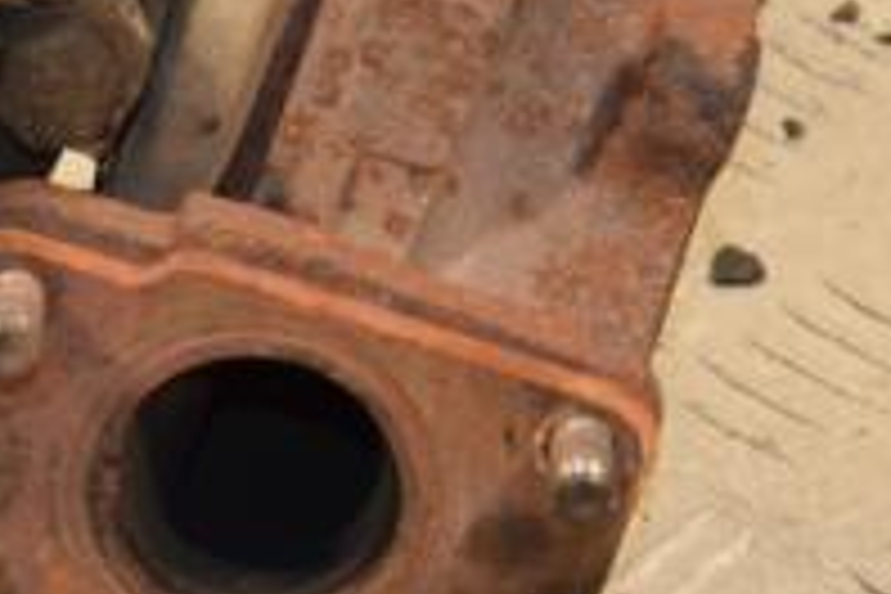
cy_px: 198
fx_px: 6509
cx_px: -94
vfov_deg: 5.2
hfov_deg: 7.8
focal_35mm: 263
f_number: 5
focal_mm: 58
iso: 800
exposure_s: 1/160
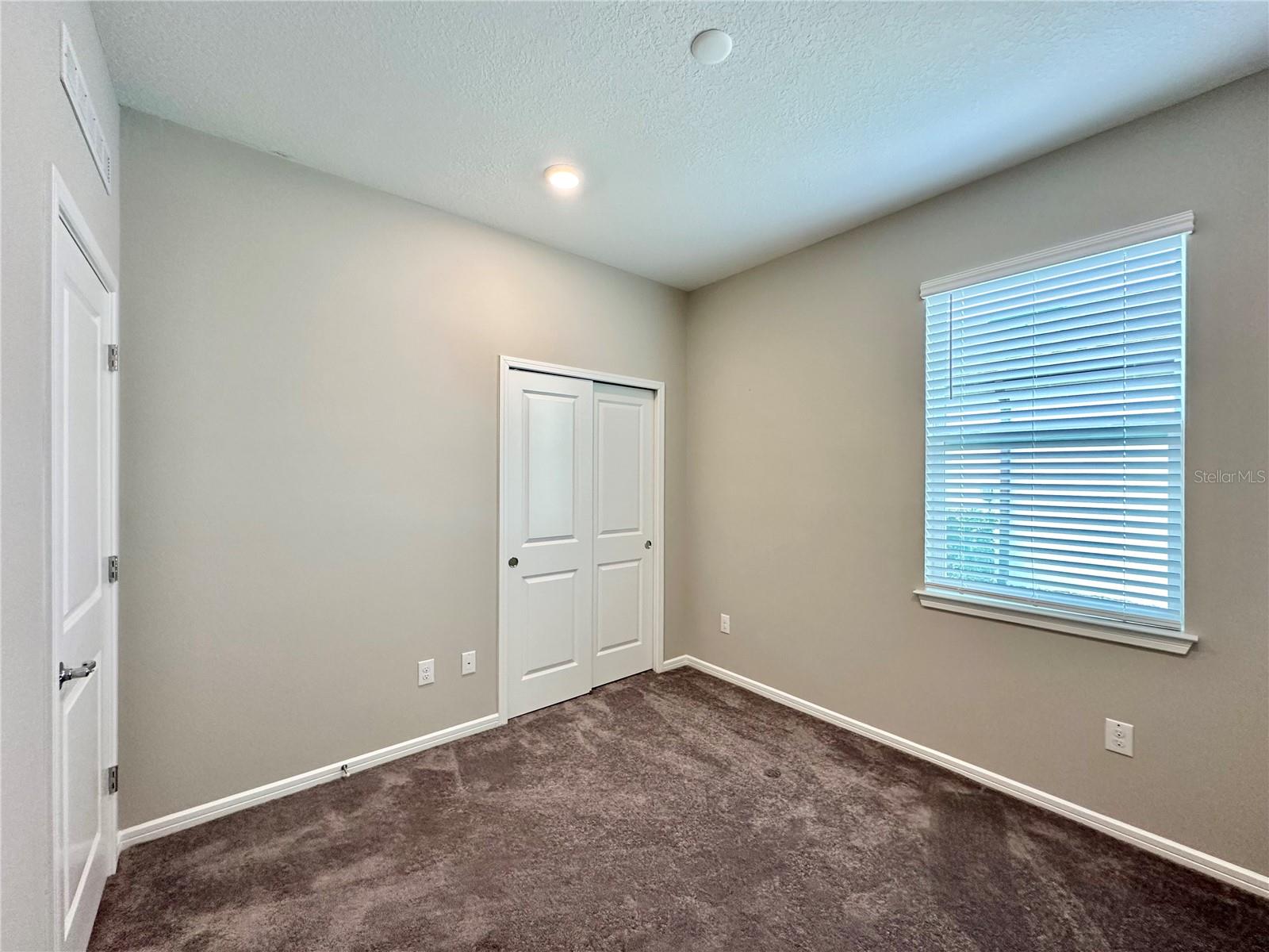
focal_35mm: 14
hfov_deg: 102.1
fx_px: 513
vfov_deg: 85.7
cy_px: 476
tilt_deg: -0.1
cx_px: 634
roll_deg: -0.5
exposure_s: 1/120
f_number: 2.2
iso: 250
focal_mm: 2.22
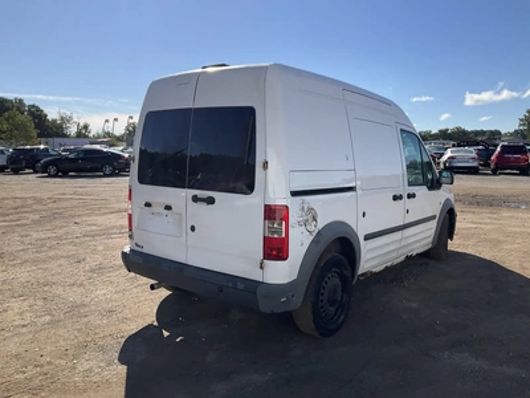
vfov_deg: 48.2
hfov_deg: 61.7
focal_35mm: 29
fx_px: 444
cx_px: 265
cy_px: 199
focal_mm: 3
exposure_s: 1/2227
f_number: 1.8
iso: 25
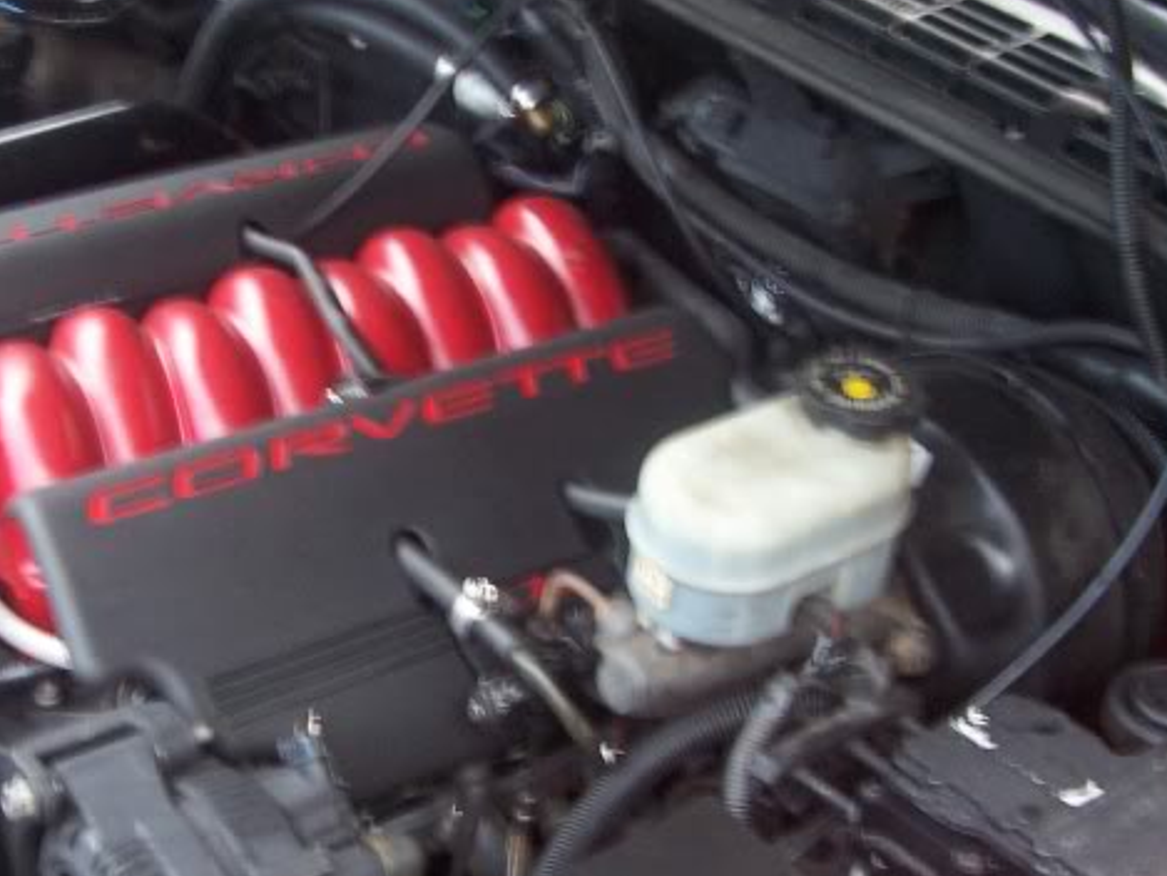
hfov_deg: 32.8
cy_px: 508
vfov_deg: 25.2
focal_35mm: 58
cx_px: 353
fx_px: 1956
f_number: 2.7
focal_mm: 5.6
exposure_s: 1/8
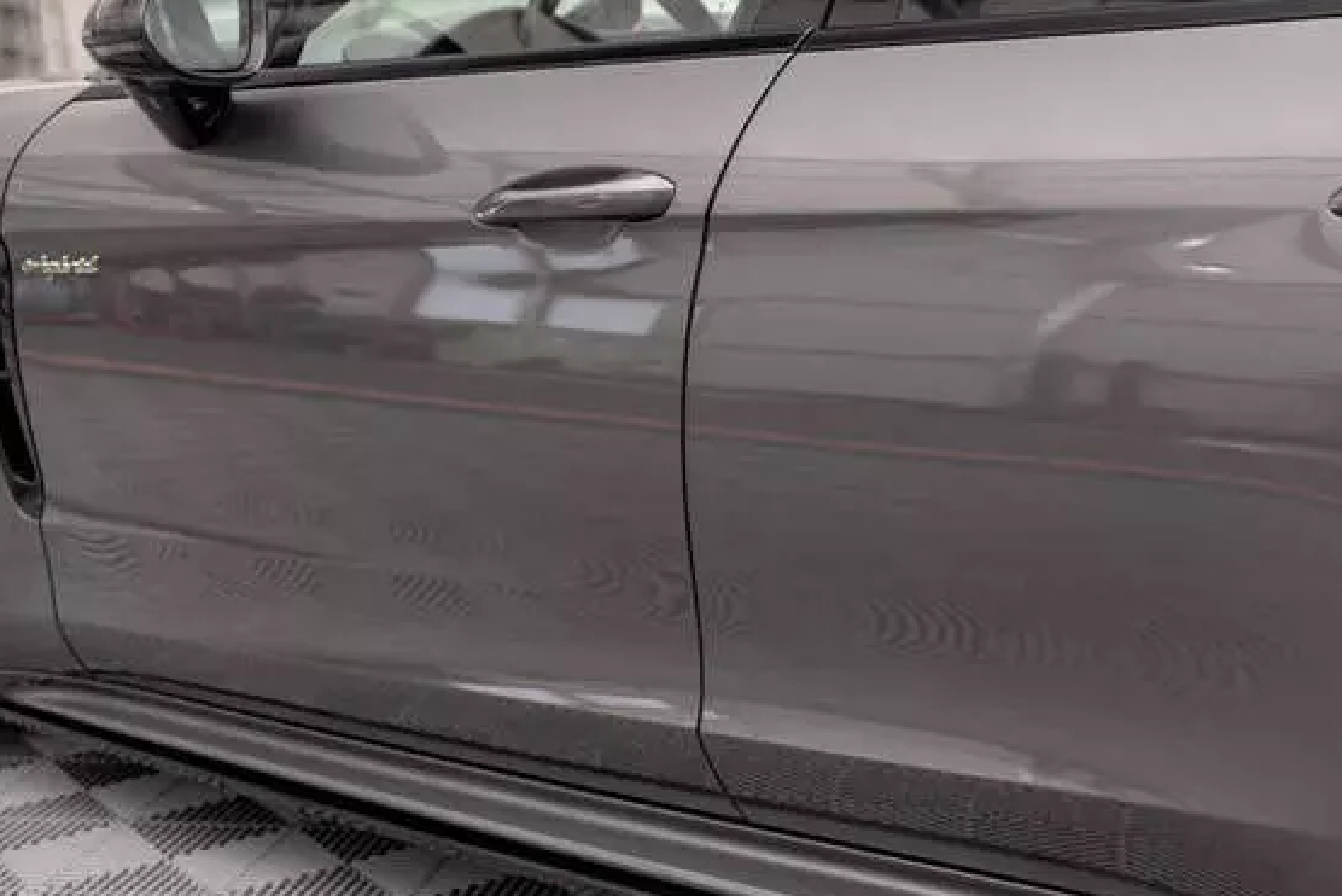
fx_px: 2349
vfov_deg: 21.3
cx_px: 883
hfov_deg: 31.7
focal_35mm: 63
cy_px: 747
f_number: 2.5
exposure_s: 1/100
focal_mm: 35
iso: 1250
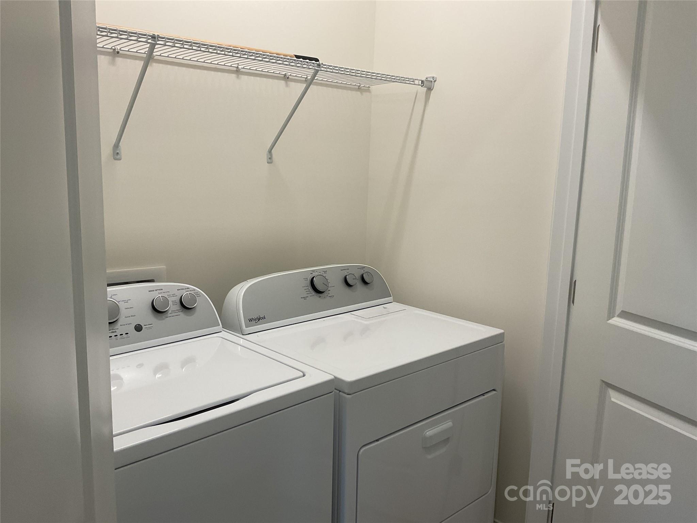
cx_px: 348
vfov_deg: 48.2
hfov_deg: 61.7
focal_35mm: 29
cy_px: 262
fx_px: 584
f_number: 1.8
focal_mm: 3
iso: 64
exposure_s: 1/120
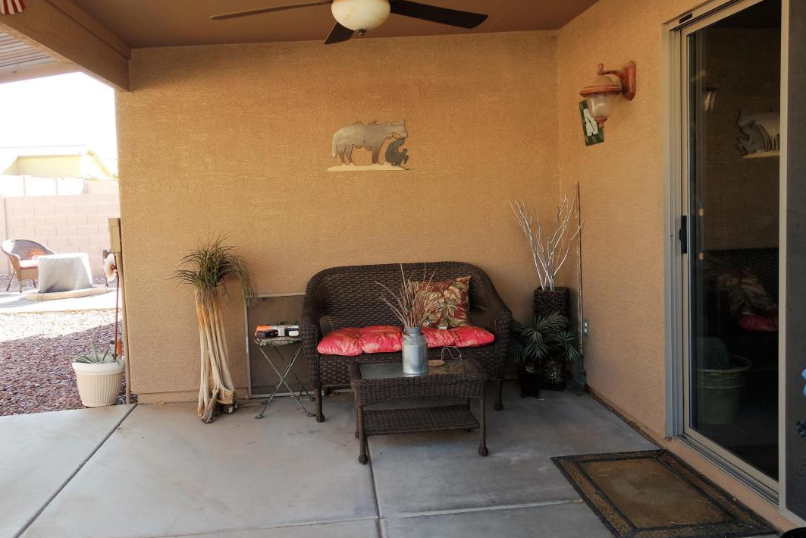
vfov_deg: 49.5
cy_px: 249
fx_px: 582
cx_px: 393
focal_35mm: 26
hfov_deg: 69.4
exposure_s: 1/60
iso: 160
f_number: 3.5
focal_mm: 9
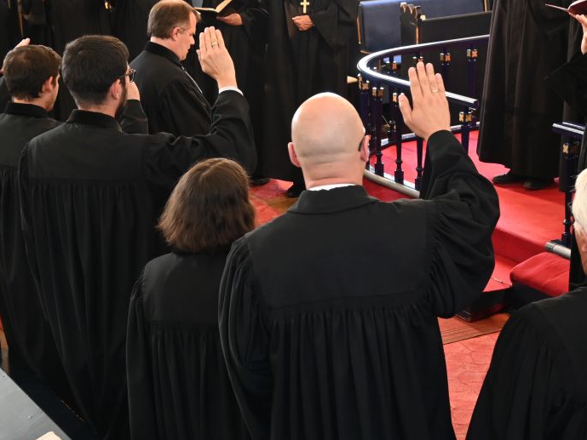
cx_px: 230
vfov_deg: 18.0
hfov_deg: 23.8
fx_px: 1391
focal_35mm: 82
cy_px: 178
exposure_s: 1/13
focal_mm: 28
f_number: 4.5
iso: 800
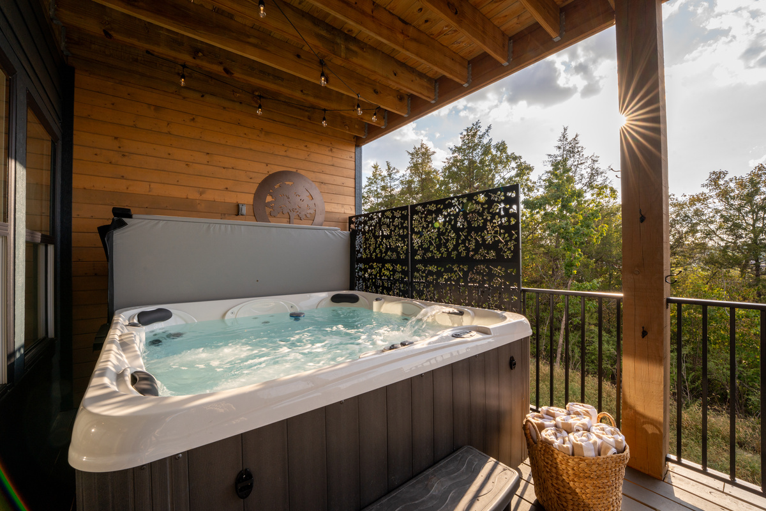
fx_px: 298
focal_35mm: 14
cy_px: 256
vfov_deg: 81.2
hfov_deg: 104.3
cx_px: 383
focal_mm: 14
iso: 250
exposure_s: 1/60
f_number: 16
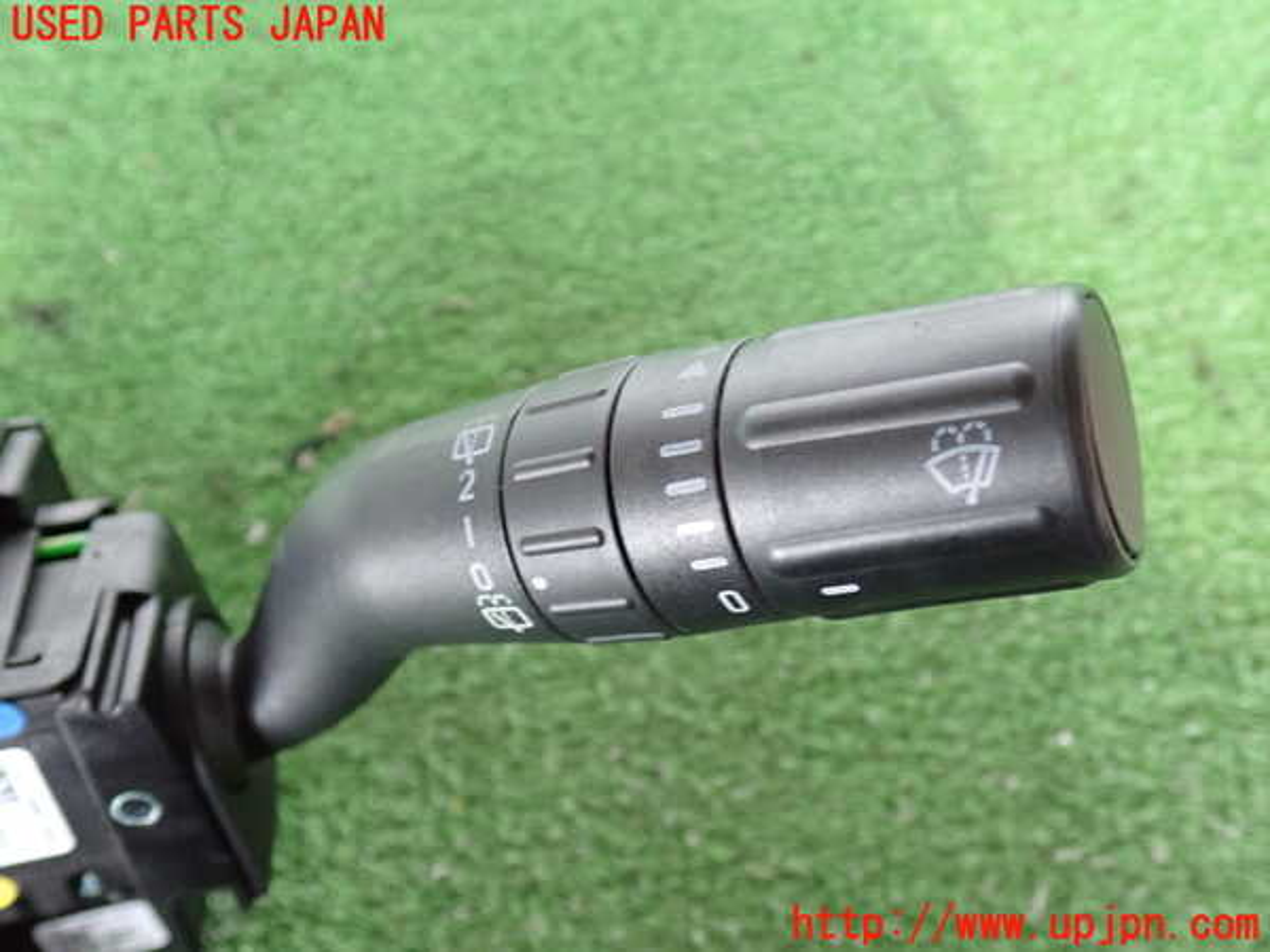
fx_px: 1174
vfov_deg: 44.2
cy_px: 476
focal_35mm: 32
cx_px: 635
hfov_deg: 56.8
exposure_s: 1/30
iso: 800
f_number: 2.4
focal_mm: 5.79
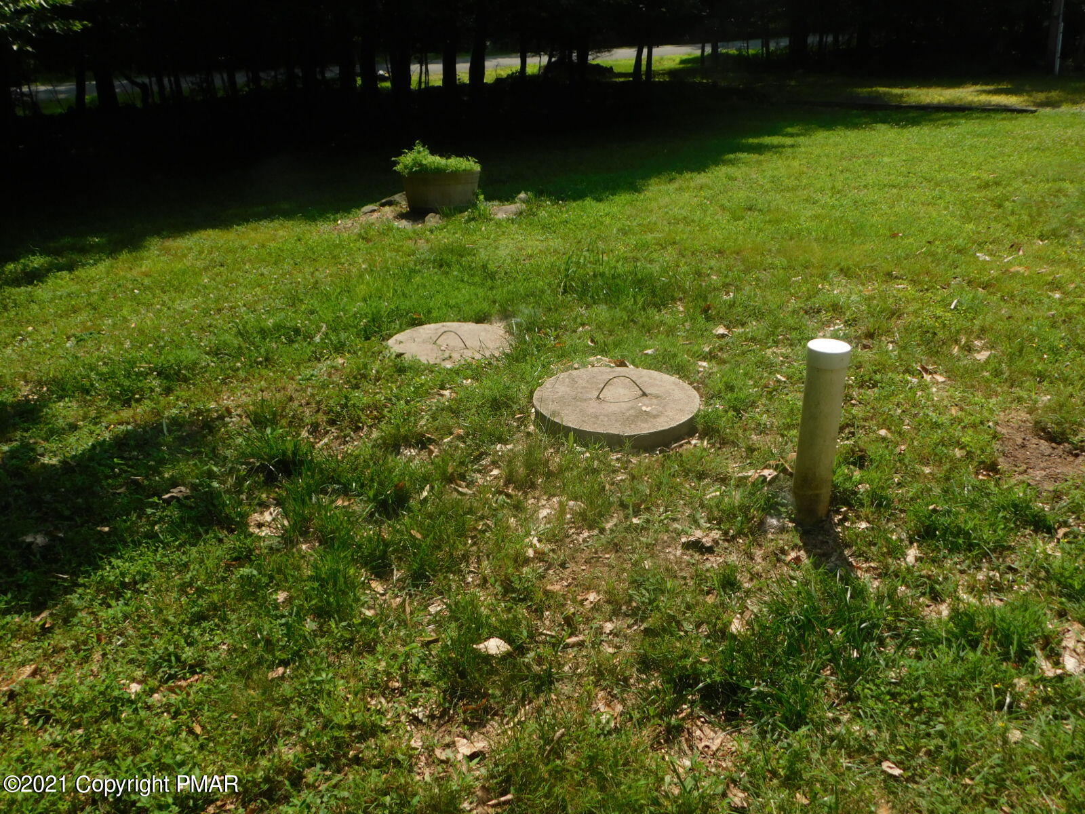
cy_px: 407
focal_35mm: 30
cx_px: 542
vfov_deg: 46.8
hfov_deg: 60.0
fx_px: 940
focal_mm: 5.3
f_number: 3.2
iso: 125
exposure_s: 1/1250
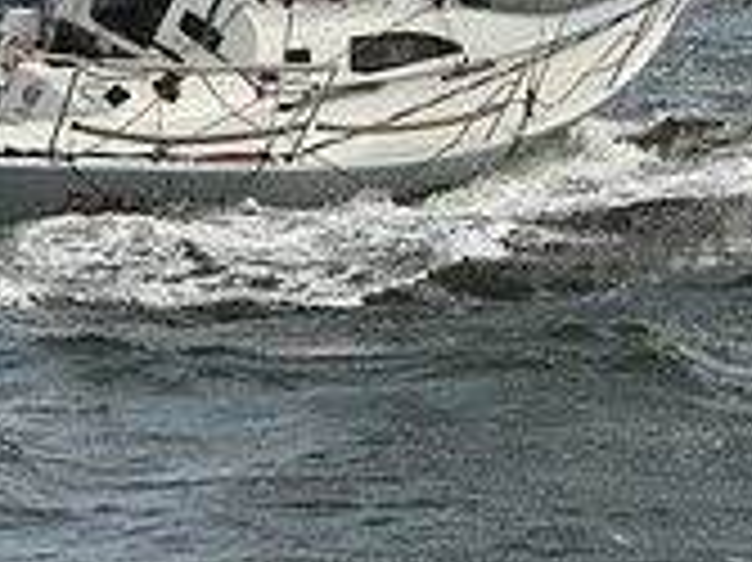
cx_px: 288
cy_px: 29
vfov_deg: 4.7
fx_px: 6882
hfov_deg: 6.3
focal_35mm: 317
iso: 250
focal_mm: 95
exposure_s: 1/800
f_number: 9
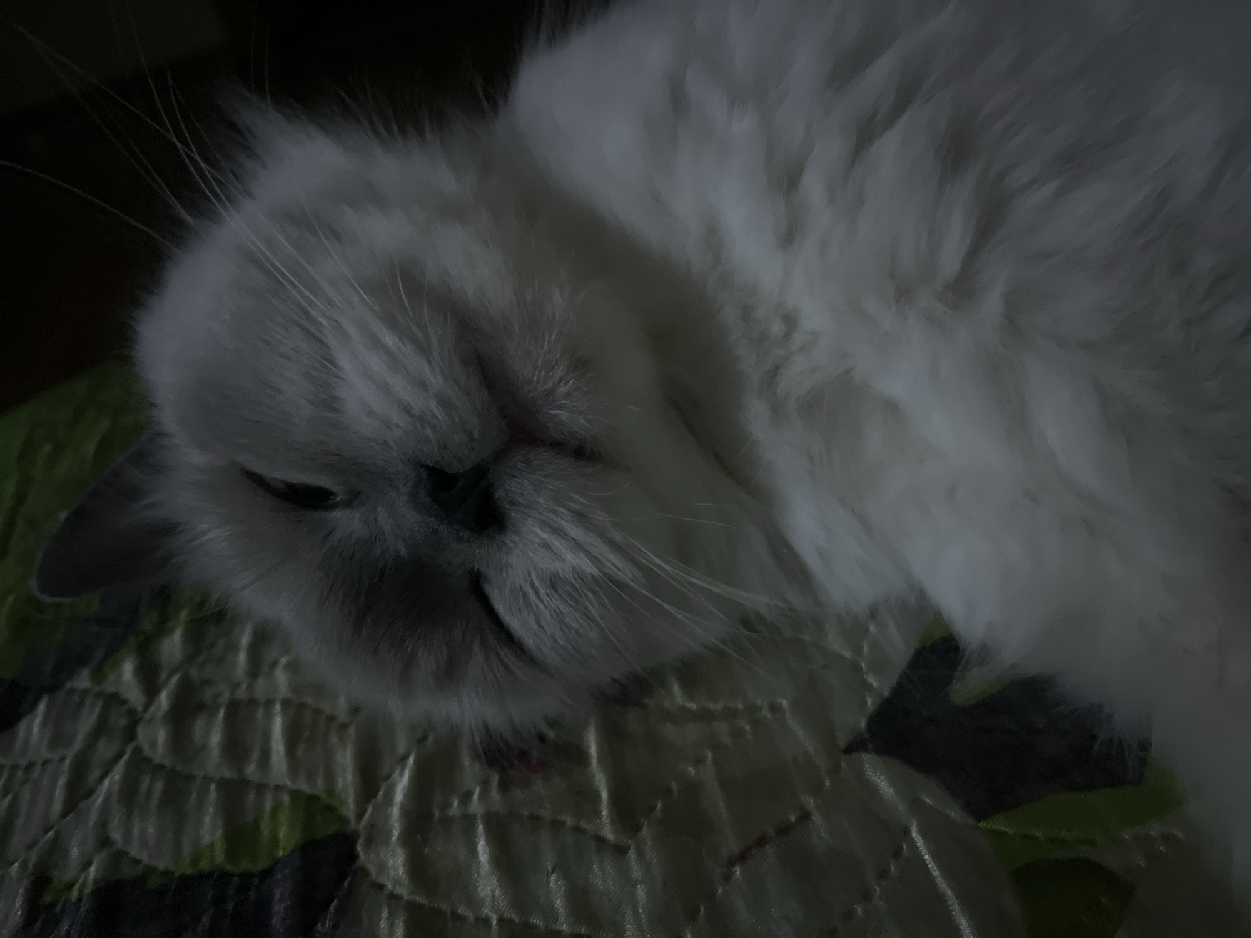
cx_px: 626
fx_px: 940
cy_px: 469
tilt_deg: -41.4
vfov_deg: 53.1
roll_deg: +15.4
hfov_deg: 67.3
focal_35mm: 26
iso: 2000
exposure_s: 1/15
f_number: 1.6
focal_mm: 5.1
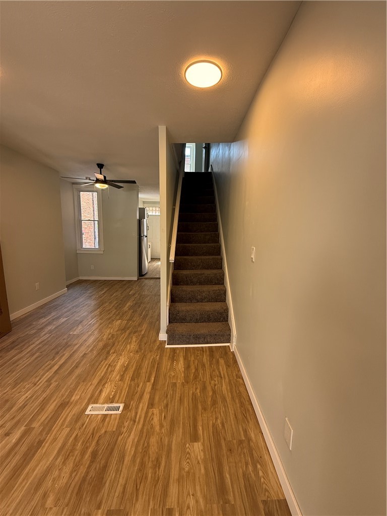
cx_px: 194
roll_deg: -1.2
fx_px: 209
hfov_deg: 85.7
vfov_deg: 102.1
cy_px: 258
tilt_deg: -7.1
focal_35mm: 14
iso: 160
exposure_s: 1/99
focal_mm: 2.22
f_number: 2.2
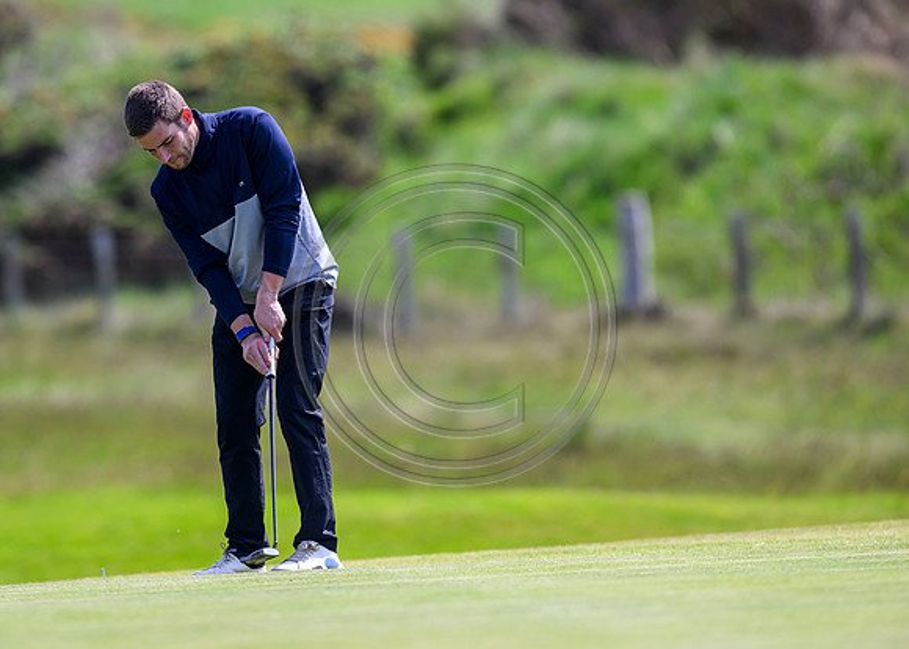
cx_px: 364
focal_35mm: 469
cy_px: 285
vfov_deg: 3.1
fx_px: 12109
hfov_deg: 4.3
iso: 500
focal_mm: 400
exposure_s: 1/2500
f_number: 4
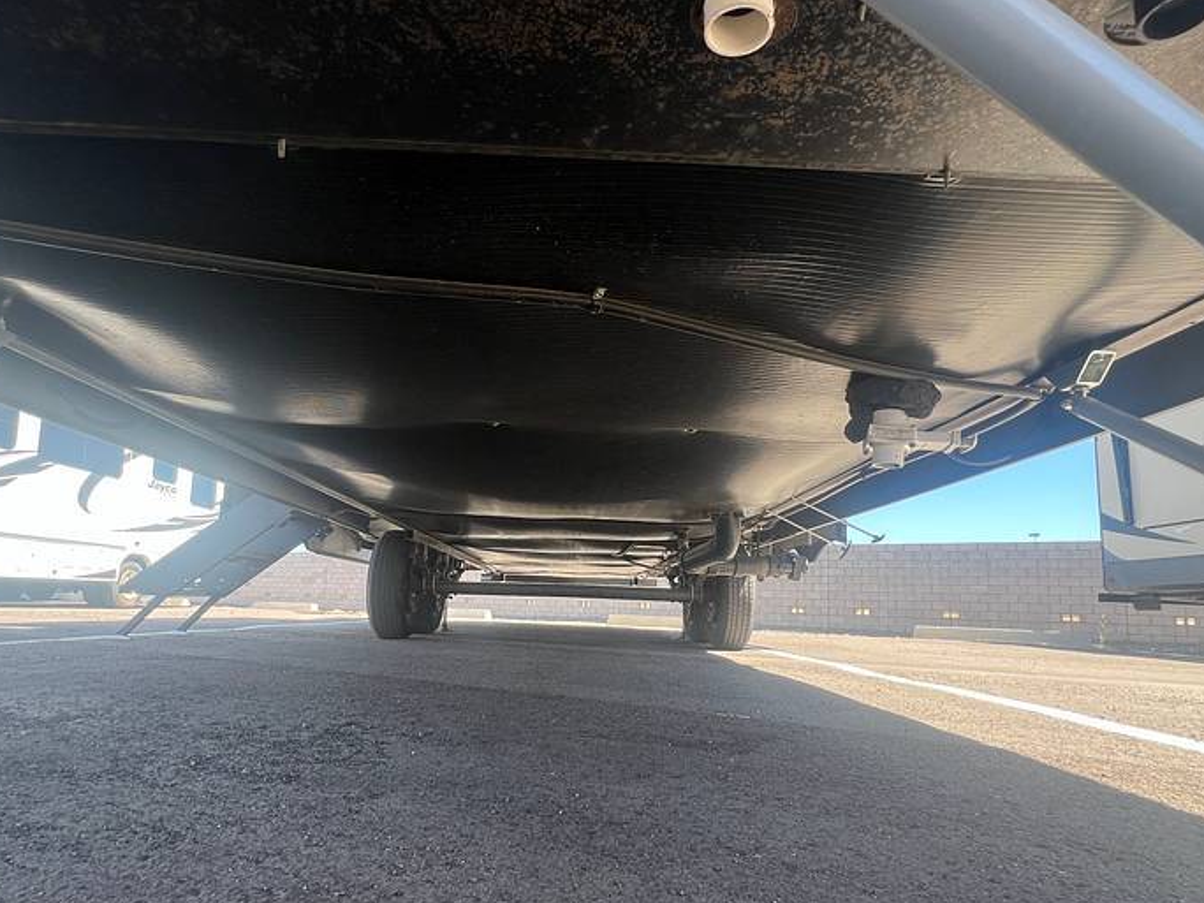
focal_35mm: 19
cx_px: 602
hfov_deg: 84.7
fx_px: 661
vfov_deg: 68.4
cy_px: 514
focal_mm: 1.57
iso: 32
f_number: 1.8
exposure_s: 1/159
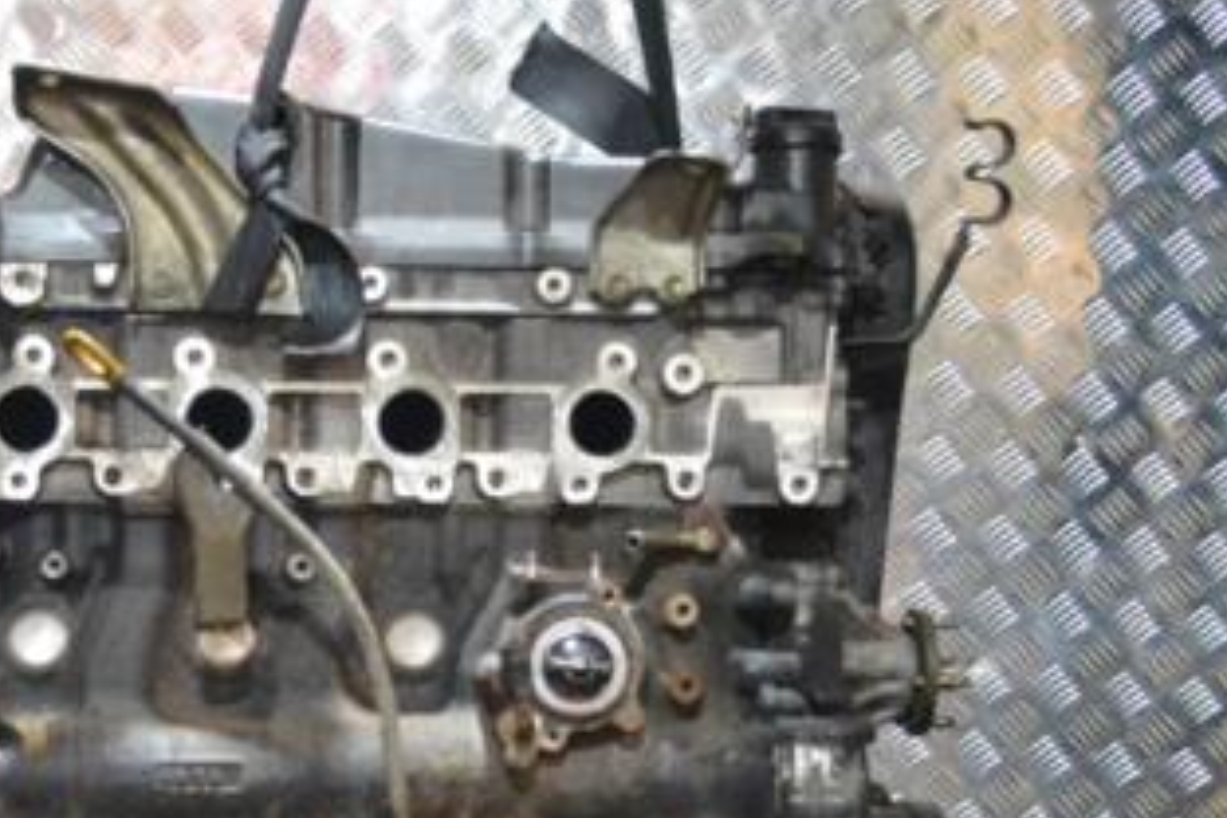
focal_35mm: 75
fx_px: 2556
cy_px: 767
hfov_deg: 26.8
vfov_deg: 17.8
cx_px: 378
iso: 3200
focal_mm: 26
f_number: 4.2
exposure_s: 1/40
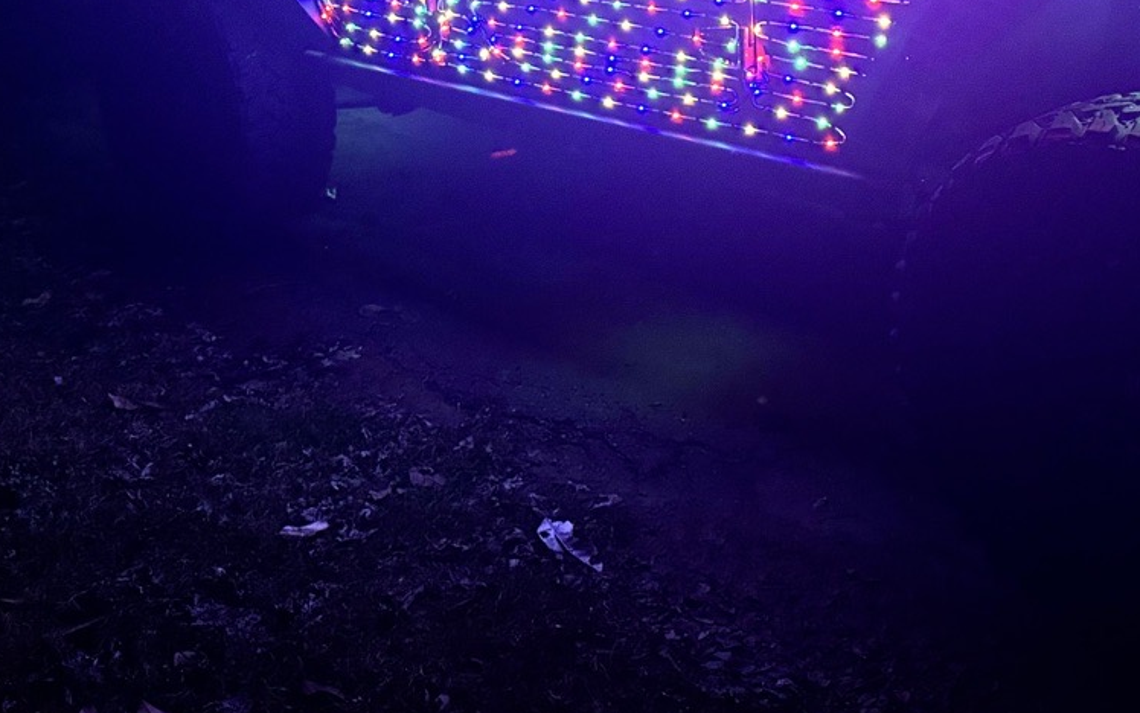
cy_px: -65
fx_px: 1585
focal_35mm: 51
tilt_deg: -9.3
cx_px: 658
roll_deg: +2.1
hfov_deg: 39.5
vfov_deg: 23.8
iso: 800
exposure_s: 1/41
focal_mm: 6.76
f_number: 1.78
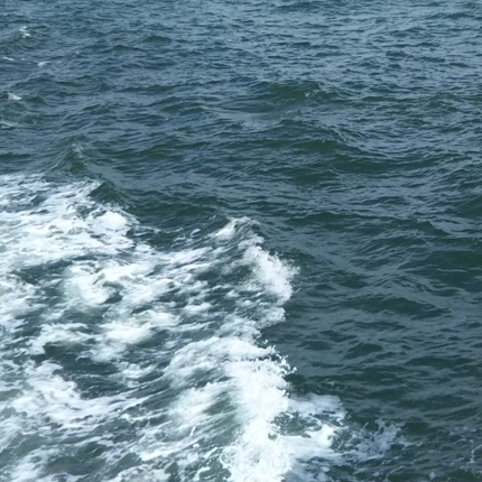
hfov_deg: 22.5
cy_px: 25
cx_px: 478
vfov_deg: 22.6
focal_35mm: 74
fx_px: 1166
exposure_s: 1/1217
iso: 25
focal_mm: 4
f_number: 2.2
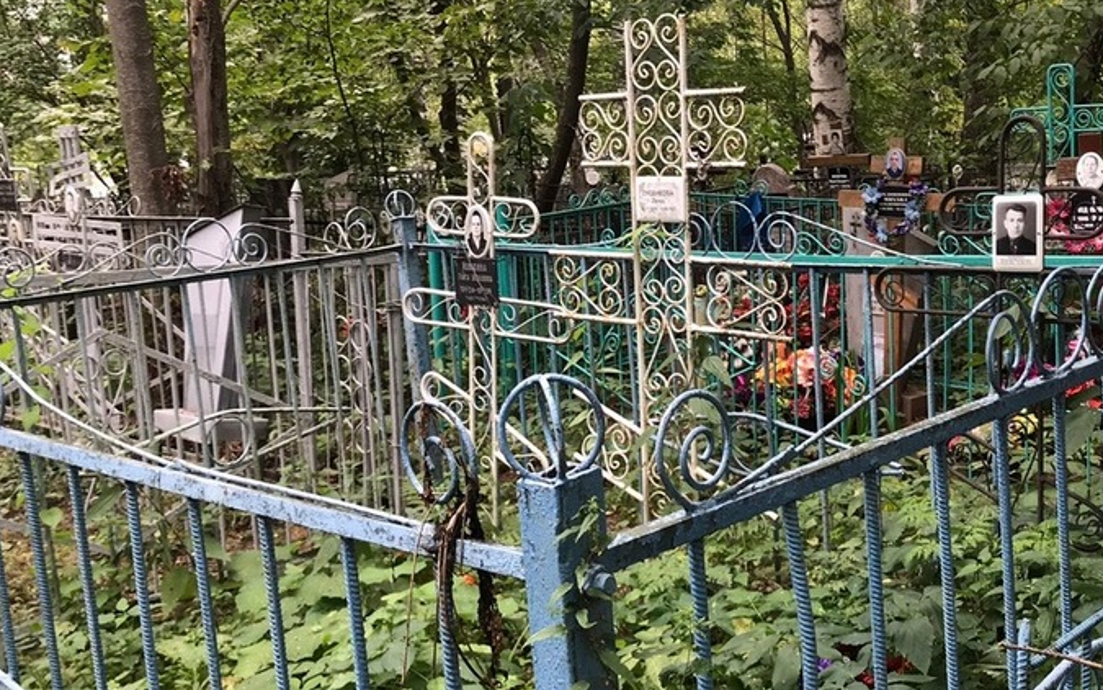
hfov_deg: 44.3
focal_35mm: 45
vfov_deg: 28.6
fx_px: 1353
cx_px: 595
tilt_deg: -11.0
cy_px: 363
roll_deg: +5.4
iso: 32
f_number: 1.8
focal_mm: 3.99
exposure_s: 1/50
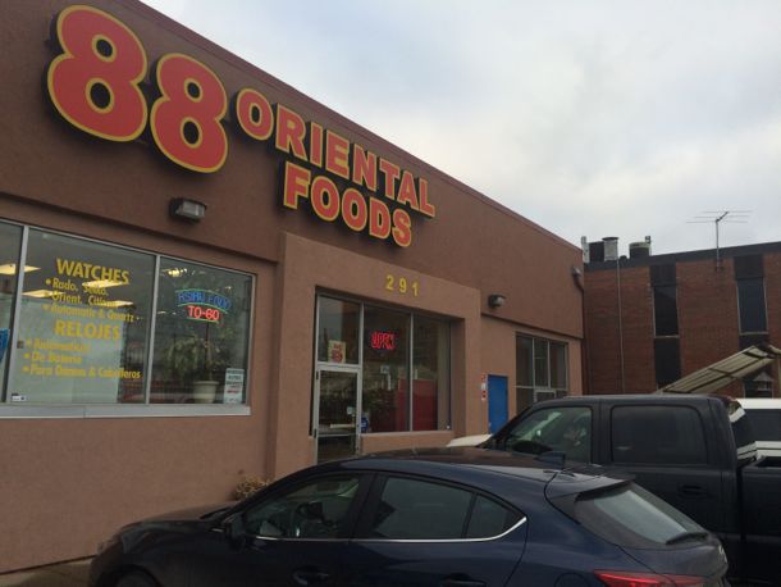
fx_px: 655
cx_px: 390
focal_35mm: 29
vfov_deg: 48.3
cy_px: 294
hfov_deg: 61.6
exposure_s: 1/604
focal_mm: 4.15
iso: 32
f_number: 2.2
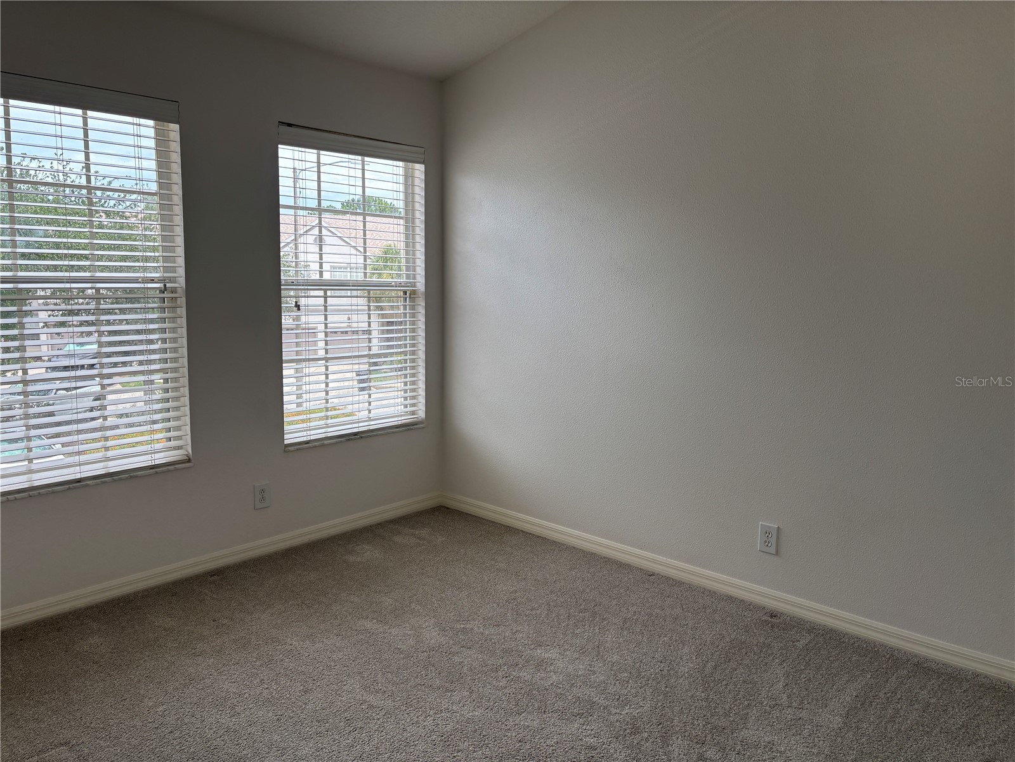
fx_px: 762
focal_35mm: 26
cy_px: 381
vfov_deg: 53.1
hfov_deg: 67.3
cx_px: 508
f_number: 1.6
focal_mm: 5.96
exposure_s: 1/531
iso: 50
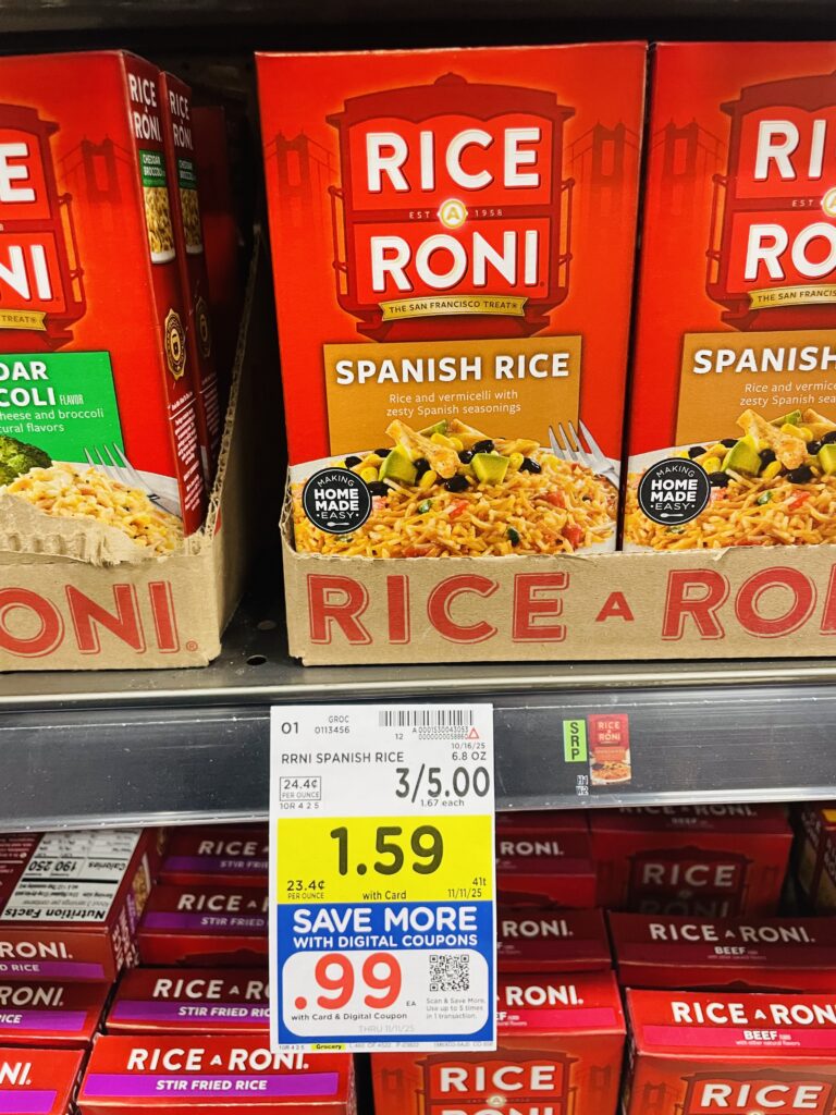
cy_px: 558
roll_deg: +1.2
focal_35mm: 26
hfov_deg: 53.1
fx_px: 837
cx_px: 418
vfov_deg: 67.3
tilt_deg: -22.3
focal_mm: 4.2
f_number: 1.6
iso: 320
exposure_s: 1/60
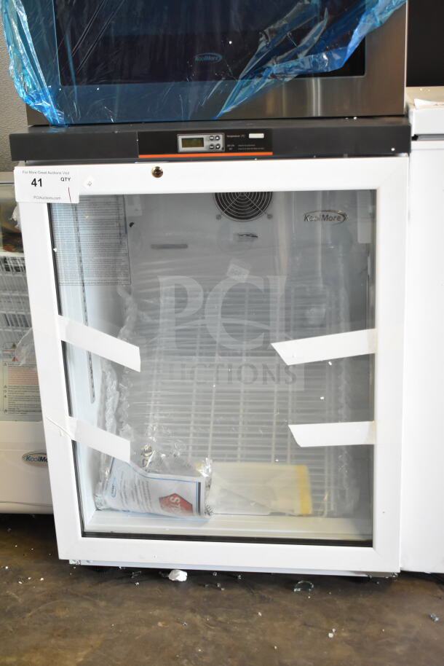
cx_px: 222
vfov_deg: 41.1
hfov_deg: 28.1
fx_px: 887
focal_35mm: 48
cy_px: 333
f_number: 4.5
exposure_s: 1/50
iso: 2000
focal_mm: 32
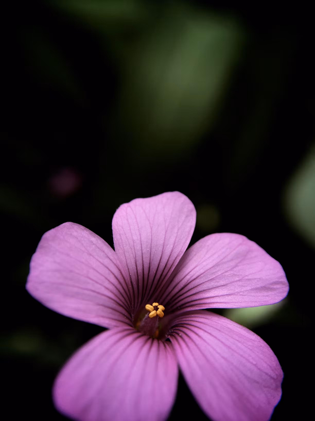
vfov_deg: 61.7
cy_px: 210
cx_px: 158
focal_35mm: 29
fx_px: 352
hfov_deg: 48.2
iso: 32
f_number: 2.2
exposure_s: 1/141
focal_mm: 4.15
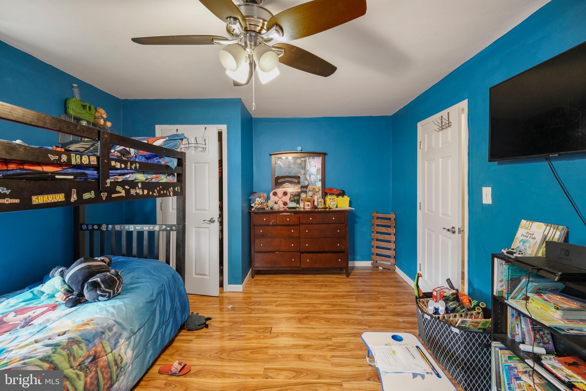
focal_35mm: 14
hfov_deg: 104.2
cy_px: 196
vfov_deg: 81.2
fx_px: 228
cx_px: 293
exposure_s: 1/10
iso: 8000
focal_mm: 14
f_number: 5
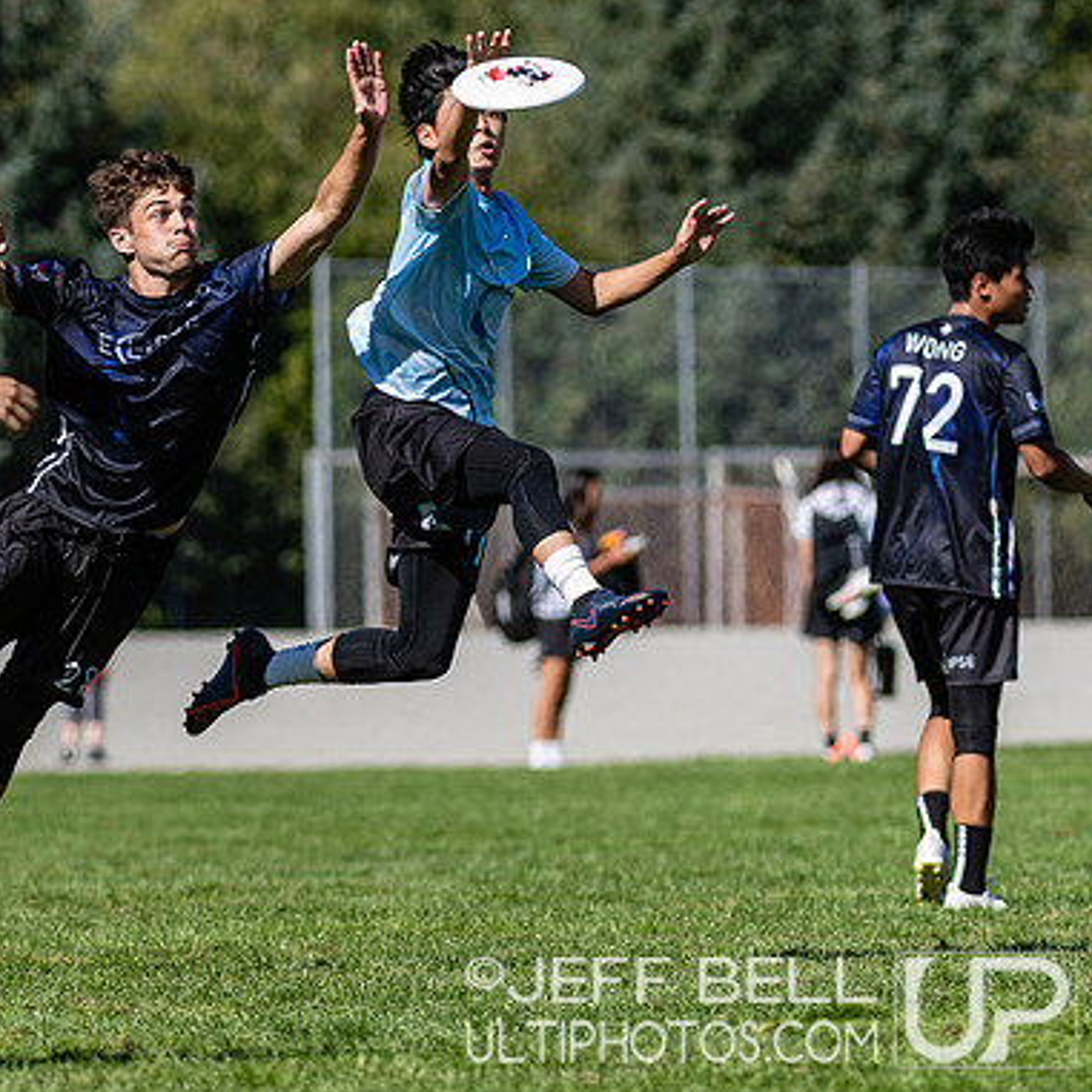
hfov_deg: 2.7
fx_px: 22913
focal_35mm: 642
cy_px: 477
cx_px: 312
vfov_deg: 2.7
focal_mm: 220
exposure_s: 1/1000
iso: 100
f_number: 4
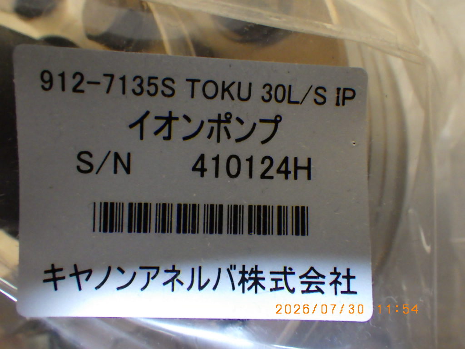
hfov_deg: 54.0
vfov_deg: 41.8
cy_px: 174
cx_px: 232
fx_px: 457
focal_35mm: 34
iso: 1600
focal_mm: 6.1
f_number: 3.8
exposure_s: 1/40
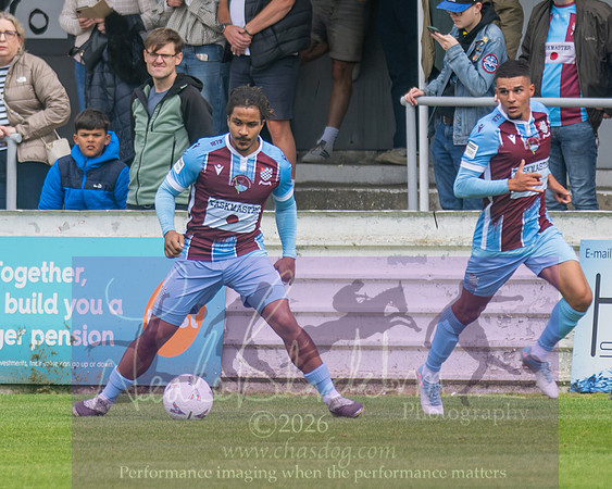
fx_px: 14096
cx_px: 17
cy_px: 265
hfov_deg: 2.5
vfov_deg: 2.0
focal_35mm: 779
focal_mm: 170
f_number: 2.8
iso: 220
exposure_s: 1/1250
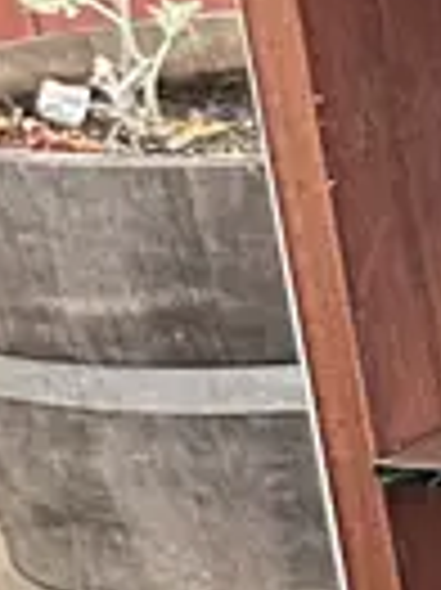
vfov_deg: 10.1
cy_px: 937
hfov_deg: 6.5
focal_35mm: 188
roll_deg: +0.3
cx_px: 1688
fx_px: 3199
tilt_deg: -25.8
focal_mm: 6.86
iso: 400
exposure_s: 1/50
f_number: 1.78
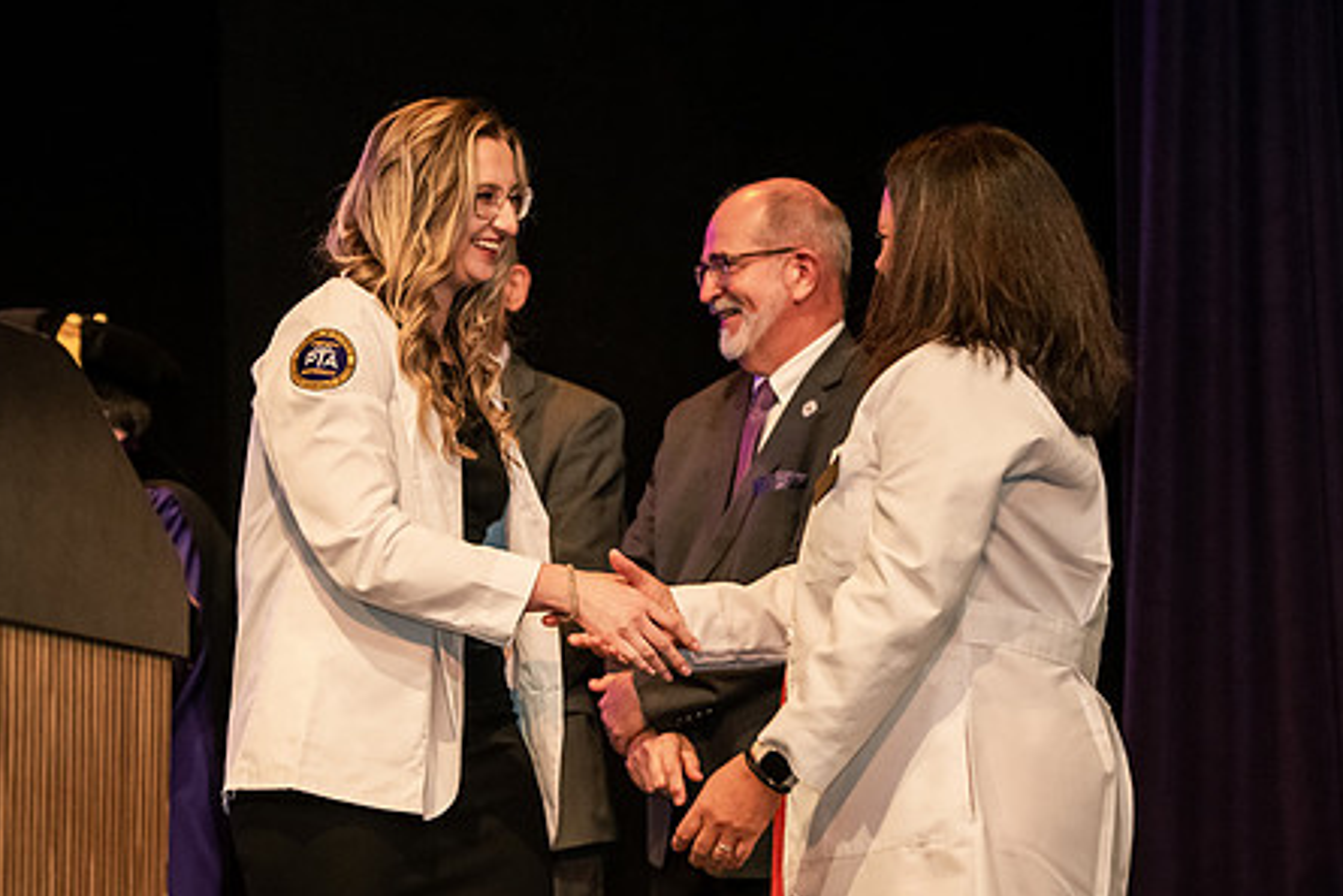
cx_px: 670
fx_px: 4963
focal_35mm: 133
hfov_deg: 15.4
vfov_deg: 10.3
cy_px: 400
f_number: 3.5
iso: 3200
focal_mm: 102
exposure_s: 1/200
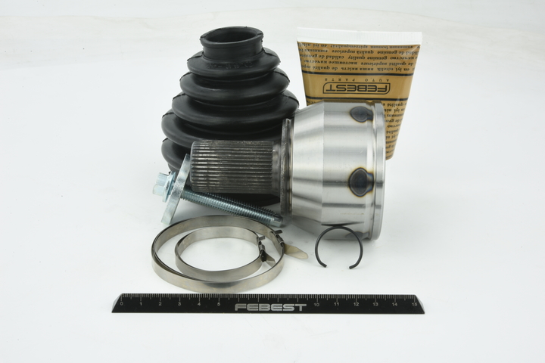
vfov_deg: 22.6
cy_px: 182
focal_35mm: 60
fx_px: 908
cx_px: 272
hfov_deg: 33.4
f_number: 29
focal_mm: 60
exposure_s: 1/2
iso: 64
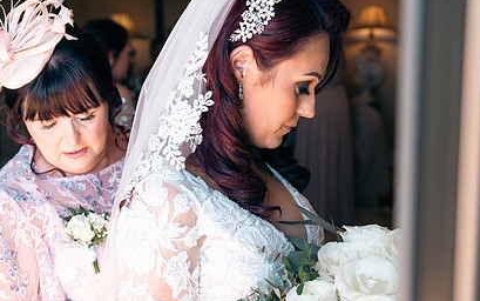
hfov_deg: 38.8
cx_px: 227
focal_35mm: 52
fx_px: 681
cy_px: 146
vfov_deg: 24.9
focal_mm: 36
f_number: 3.5
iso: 320
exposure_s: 1/320
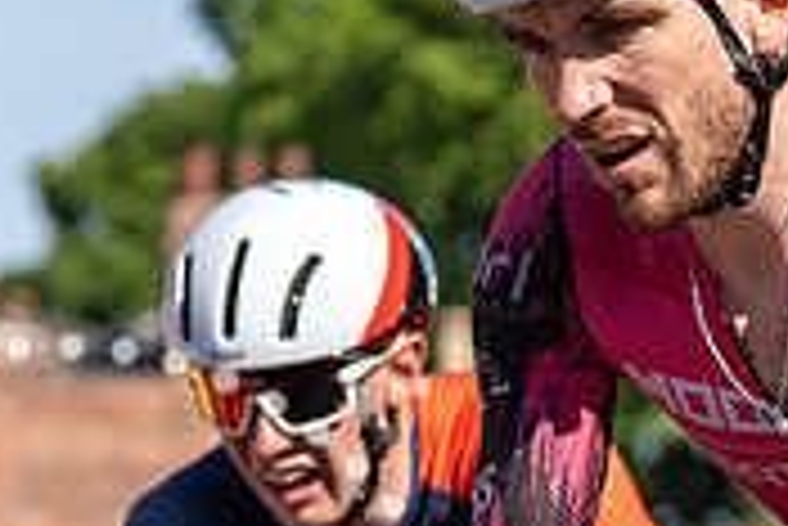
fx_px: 9946
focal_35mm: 454
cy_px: 611
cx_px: 645
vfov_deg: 3.0
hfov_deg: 4.5
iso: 100
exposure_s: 1/1000
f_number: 3.5
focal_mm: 70
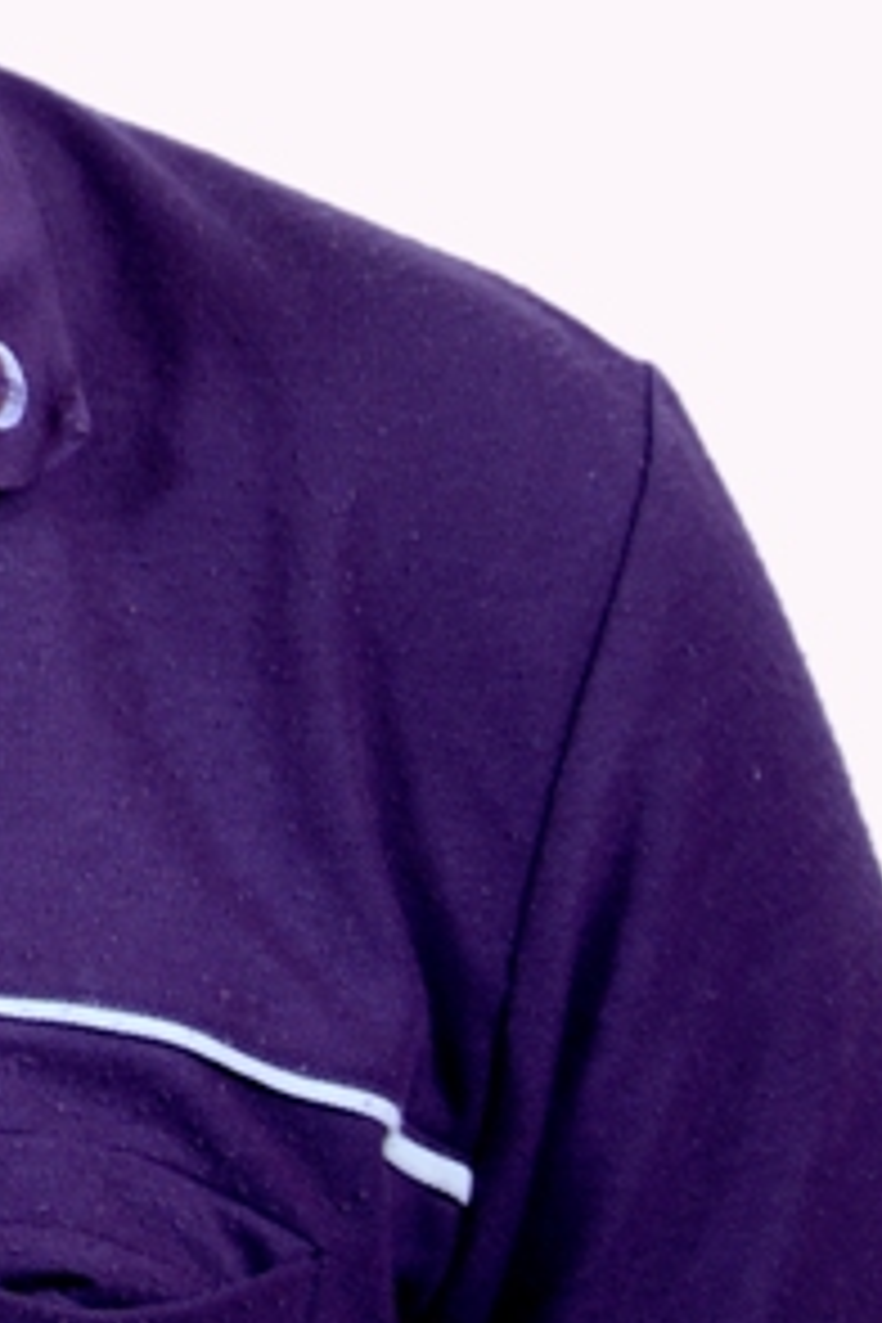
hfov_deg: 4.2
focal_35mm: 323
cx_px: -644
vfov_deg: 6.3
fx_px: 11869
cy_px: -166
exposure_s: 1/125
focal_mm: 62
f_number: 5.3
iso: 200
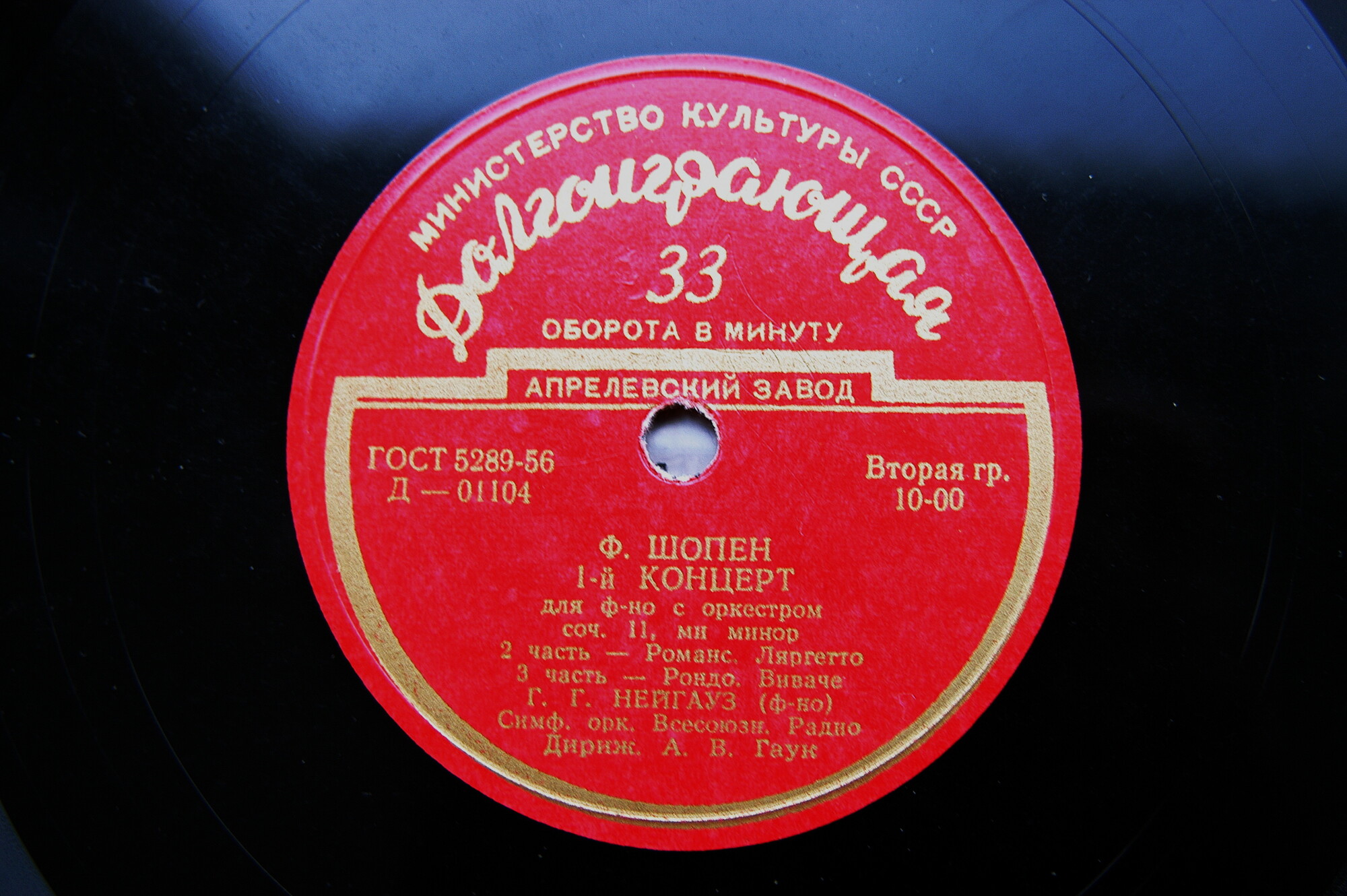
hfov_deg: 37.9
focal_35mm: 52
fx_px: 1963
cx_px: 674
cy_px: 448
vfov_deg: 25.7
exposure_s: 1/50
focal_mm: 35
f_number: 3.5
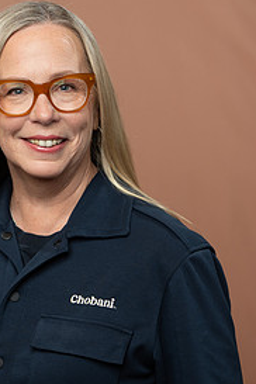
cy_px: 242
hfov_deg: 8.2
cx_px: 60
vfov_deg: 12.2
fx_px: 1792
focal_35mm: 168
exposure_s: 1/160
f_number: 4
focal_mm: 102
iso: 320
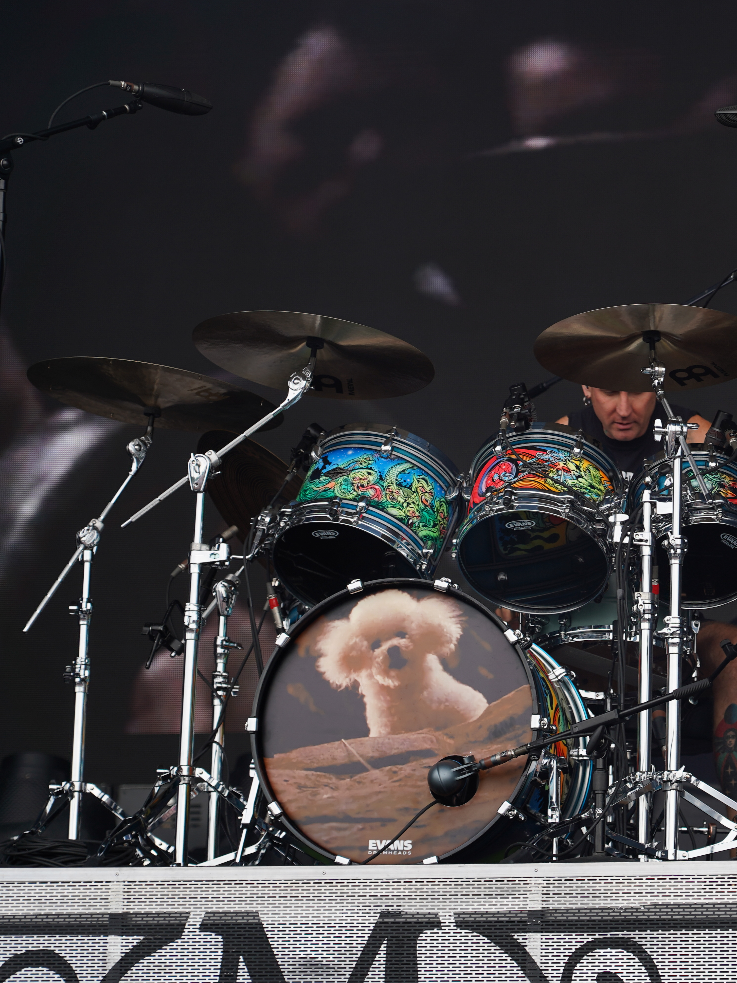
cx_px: 633
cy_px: 490
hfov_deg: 9.7
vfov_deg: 13.0
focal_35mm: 152
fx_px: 4315
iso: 100
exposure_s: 1/160
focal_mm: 105
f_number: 4.5
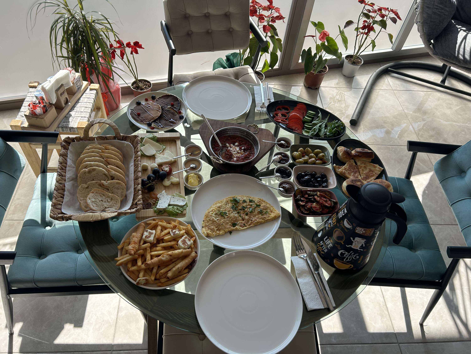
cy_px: 177
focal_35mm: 26
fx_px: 354
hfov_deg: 67.3
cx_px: 236
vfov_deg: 53.1
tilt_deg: -50.7
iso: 50
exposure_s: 1/1224
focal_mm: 5.7
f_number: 1.5
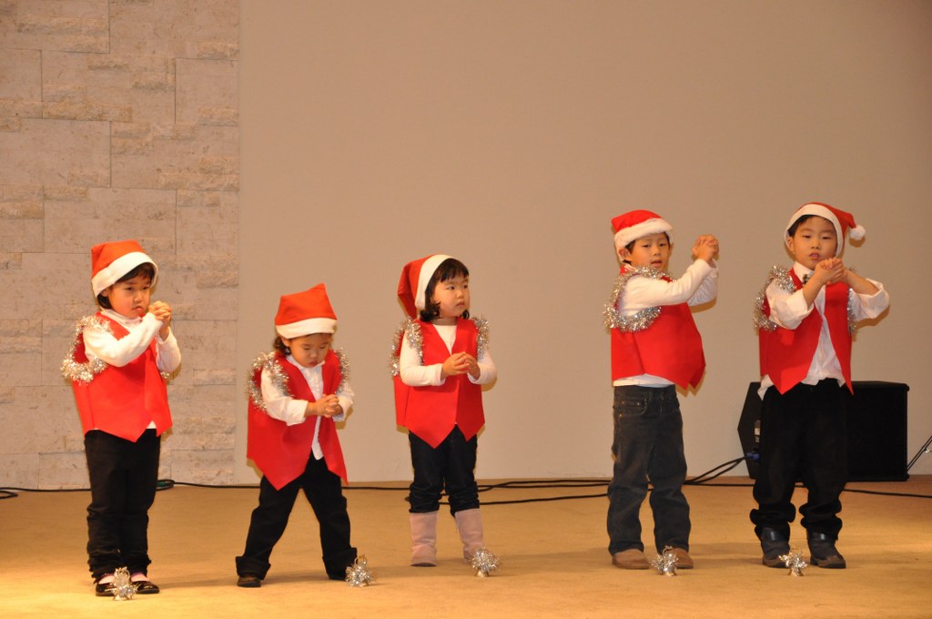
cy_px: 310
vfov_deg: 11.4
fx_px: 3103
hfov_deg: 17.1
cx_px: 466
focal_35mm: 120
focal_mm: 80
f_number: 5.3
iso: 1600
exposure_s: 1/60
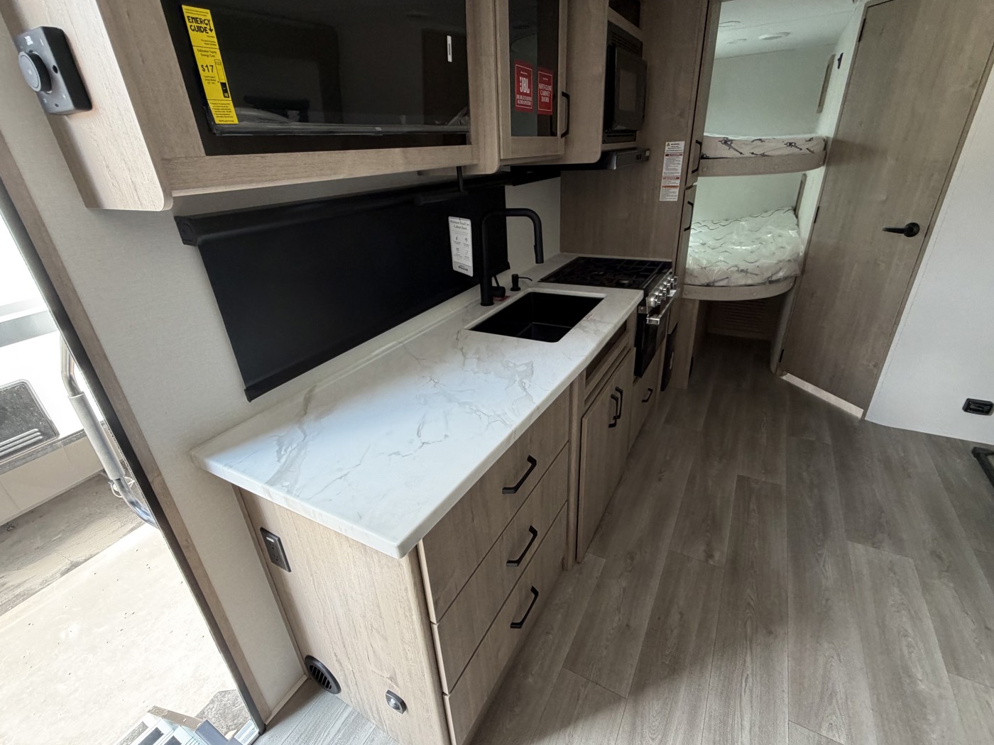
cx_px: 494
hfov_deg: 94.5
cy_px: 377
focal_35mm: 16
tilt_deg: -21.5
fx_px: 459
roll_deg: +3.7
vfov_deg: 78.1
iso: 250
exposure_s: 1/121
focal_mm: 2.22
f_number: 2.2
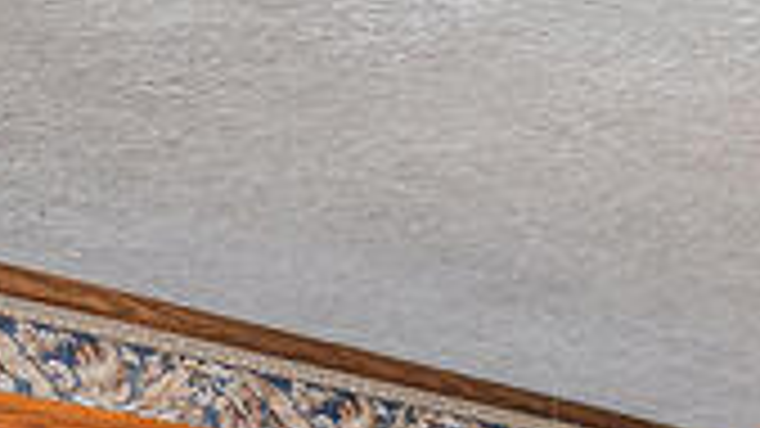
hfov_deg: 21.1
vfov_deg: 9.9
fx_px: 1793
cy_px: 1313
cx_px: 1052
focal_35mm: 89
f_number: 4
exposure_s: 1/200
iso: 2000
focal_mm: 14
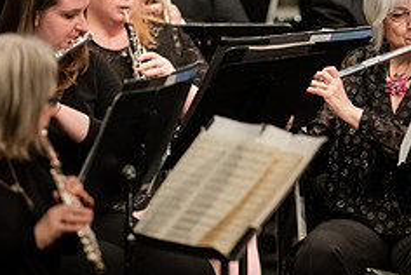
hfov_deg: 2.8
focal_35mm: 736
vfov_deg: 1.9
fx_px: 8413
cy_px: 131
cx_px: 359
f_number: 3.5
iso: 5000
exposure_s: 1/320
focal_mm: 300
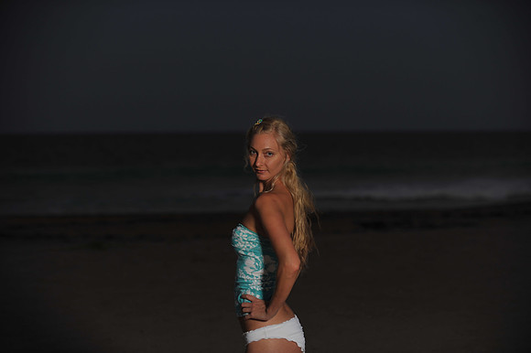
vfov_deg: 13.4
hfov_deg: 20.0
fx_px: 1504
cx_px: 266
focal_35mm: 102
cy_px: 176
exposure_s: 1/80
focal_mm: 102
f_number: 3.5
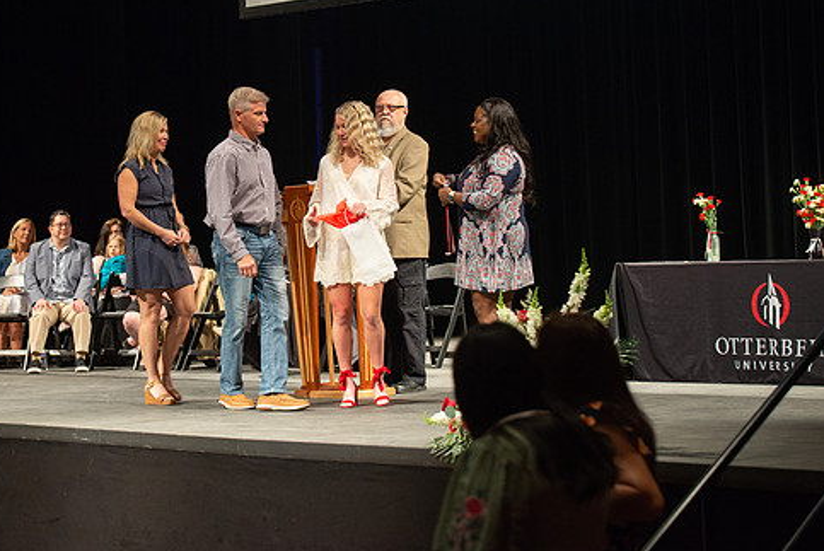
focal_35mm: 96
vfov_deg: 14.3
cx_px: 333
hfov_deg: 21.2
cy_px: 229
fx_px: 2199
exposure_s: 1/100
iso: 1600
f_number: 4
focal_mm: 80
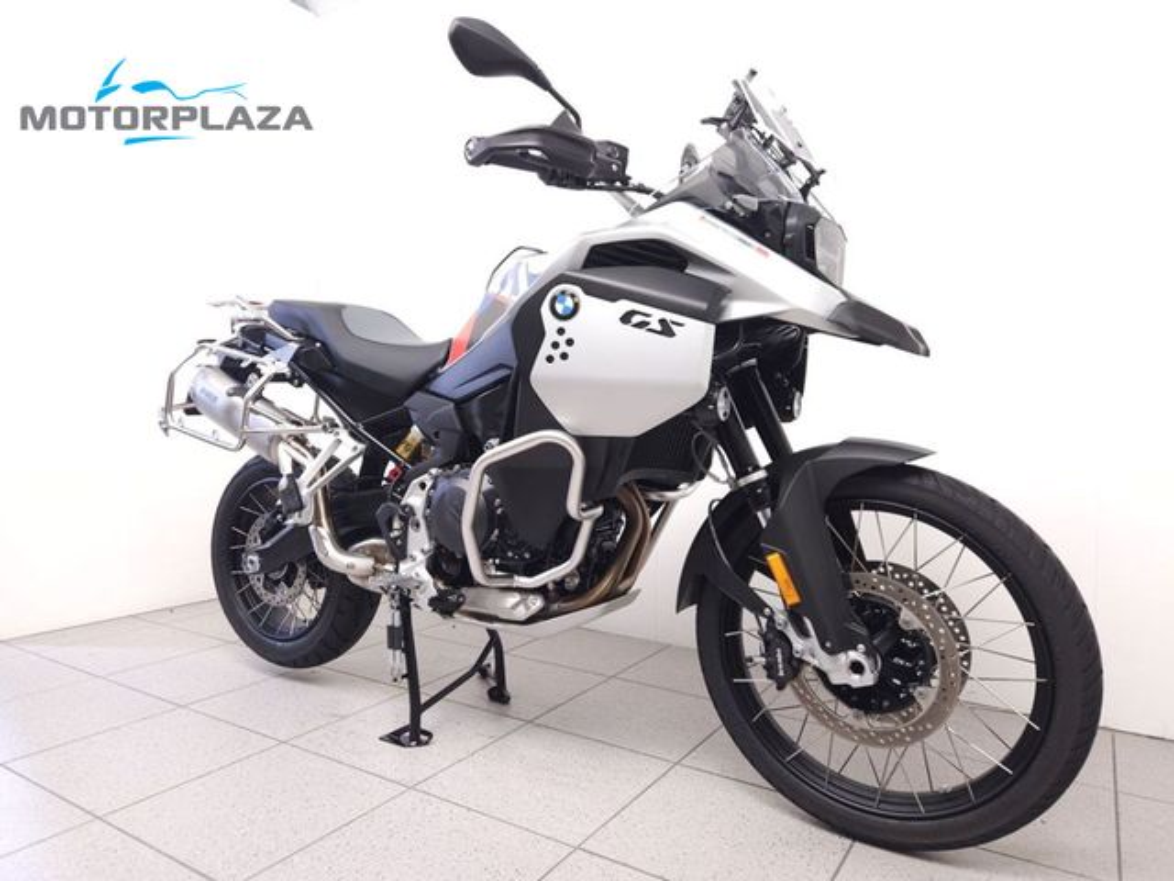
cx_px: 587
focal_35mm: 23
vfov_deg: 58.9
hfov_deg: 73.9
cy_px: 440
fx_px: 780
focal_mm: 5.4
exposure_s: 1/30
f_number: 1.8
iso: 100
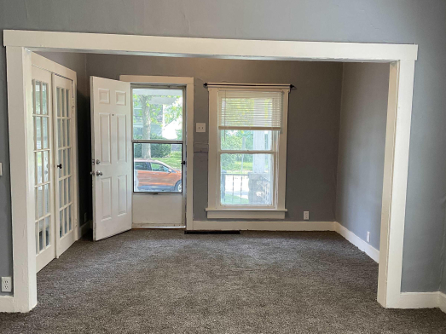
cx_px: 226
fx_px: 477
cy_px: 188
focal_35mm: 37
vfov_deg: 38.6
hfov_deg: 50.1
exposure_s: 1/60
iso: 40
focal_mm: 3
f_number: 1.8
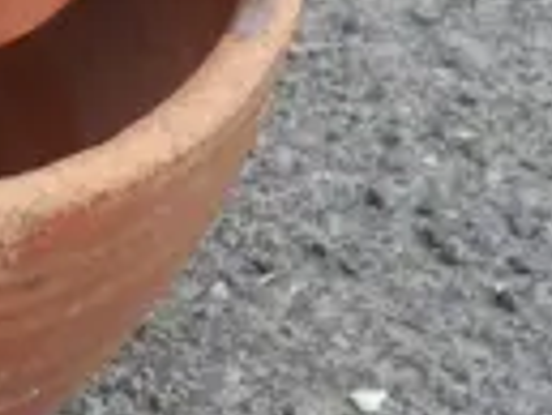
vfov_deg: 4.7
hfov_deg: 5.5
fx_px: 5060
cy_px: 15
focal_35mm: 317
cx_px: -1558
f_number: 5
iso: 200
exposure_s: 1/125
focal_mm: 20
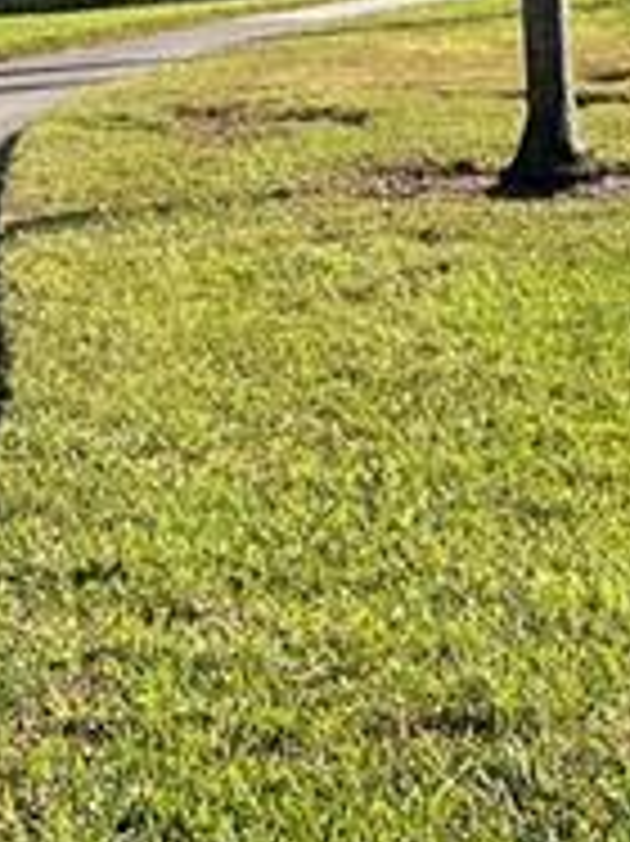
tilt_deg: -1.6
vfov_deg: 11.7
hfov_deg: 8.9
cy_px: -23
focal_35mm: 167
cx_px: 526
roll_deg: -0.3
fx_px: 4057
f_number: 1.5
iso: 50
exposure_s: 1/4831
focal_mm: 5.7
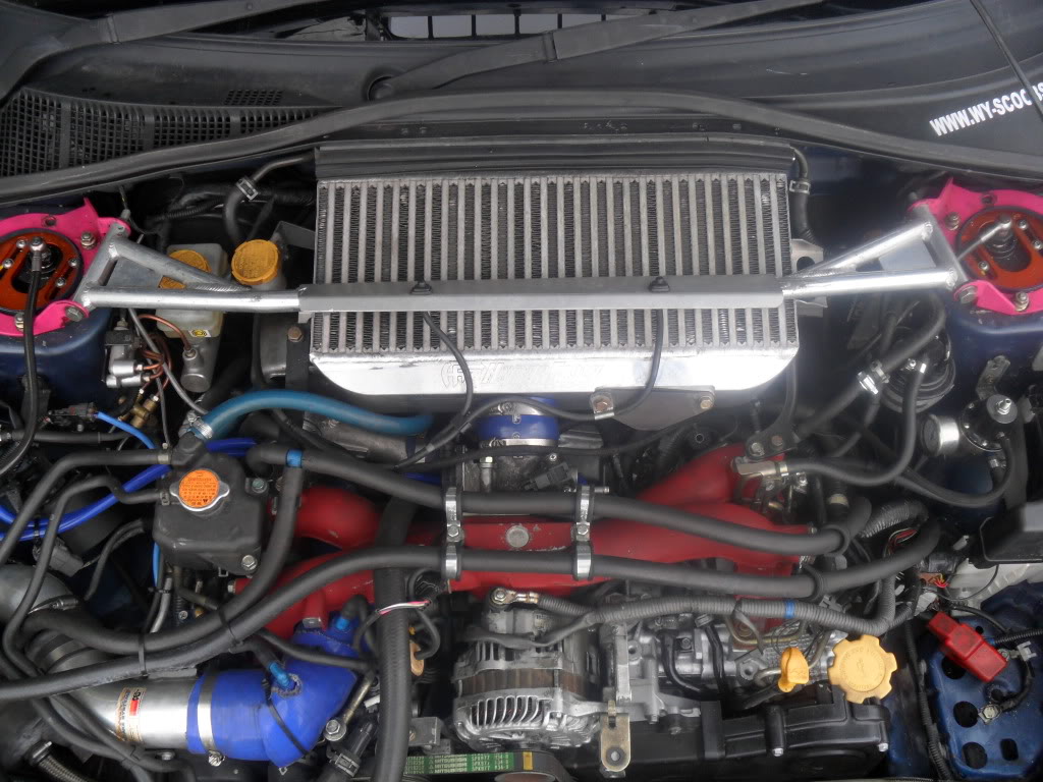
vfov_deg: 40.7
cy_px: 391
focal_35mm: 35
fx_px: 1055
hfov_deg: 52.6
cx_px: 522
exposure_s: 1/180
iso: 80
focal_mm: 6.3
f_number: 3
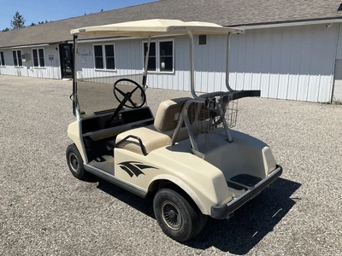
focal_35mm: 29
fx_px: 287
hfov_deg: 61.7
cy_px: 128
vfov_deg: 48.2
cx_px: 171
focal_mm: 3
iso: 25
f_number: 1.8
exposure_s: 1/3125
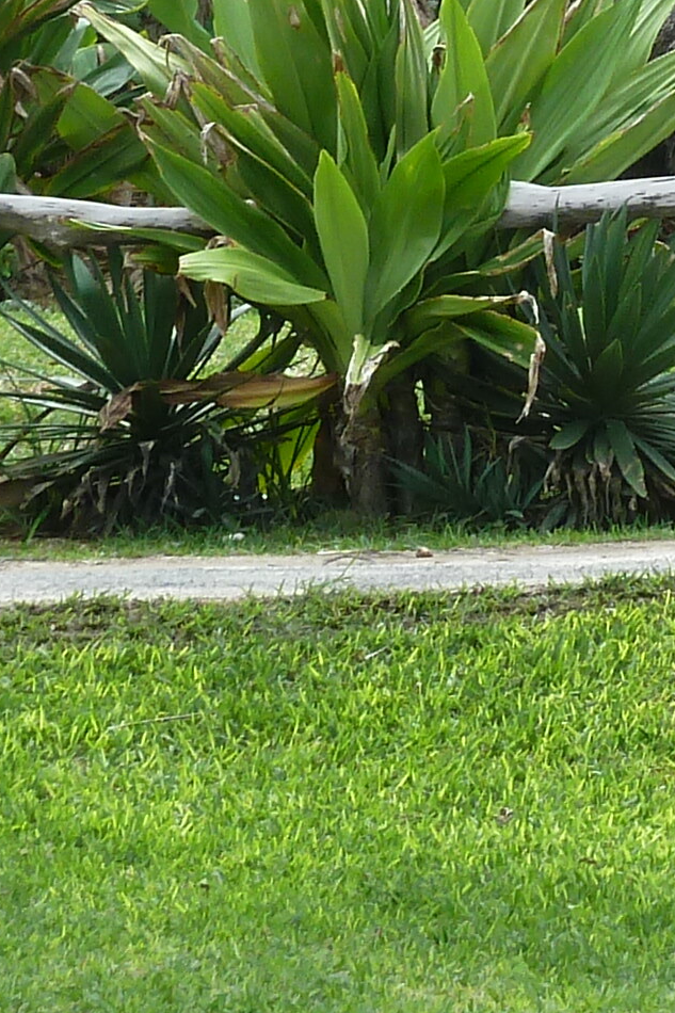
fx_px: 7765
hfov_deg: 5.0
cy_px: -74
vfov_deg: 7.4
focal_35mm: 276
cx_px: 581
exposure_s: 1/125
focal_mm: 10.3
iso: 80
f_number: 4
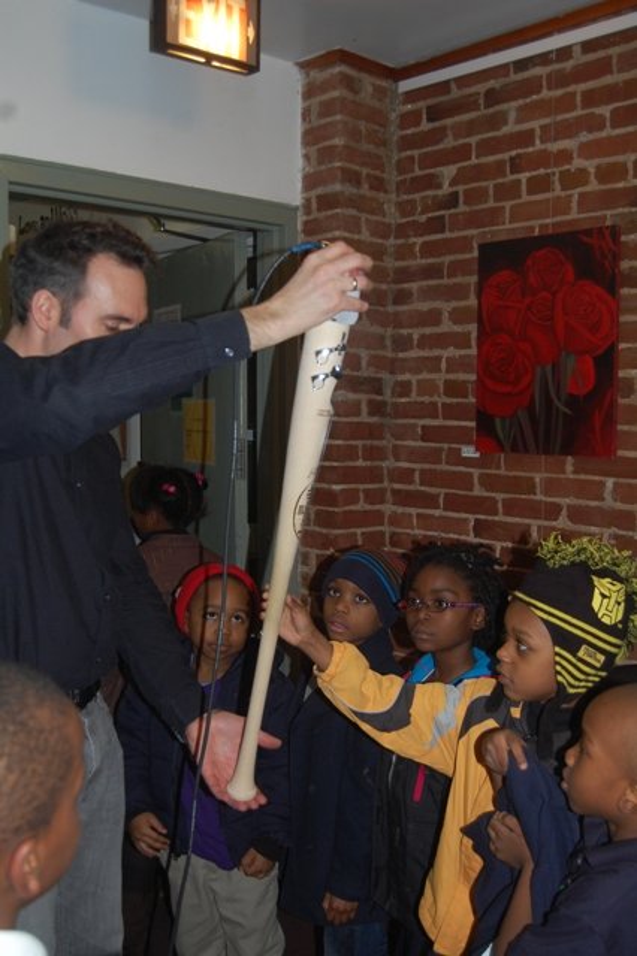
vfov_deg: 53.2
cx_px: 318
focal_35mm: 36
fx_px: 956
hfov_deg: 36.8
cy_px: 478
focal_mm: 24
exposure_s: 1/60
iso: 400
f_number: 4
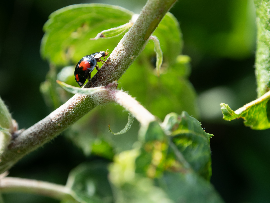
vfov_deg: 17.2
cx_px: 135
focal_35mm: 86
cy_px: 102
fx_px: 671
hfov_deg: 22.8
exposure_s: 1/160
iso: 200
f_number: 6
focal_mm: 43
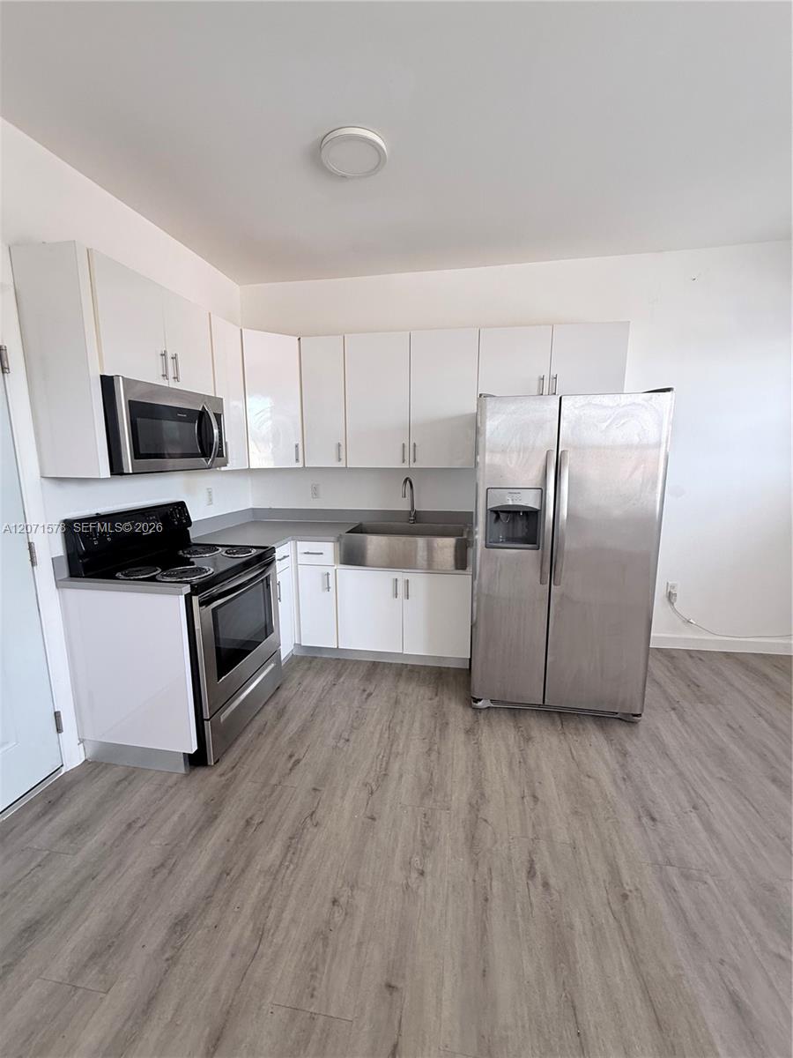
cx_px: 396
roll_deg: -0.7
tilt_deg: -10.1
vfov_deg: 102.1
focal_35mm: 14
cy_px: 529
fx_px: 428
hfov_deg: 85.7
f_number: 2.2
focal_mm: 2.22
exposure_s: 1/99
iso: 125
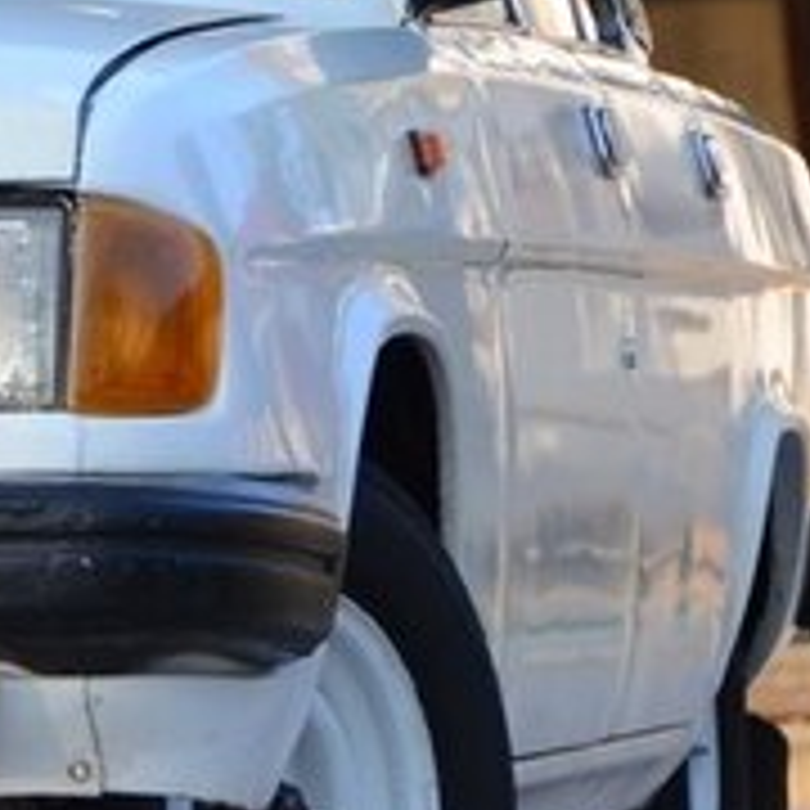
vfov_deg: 2.9
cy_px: 416
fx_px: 16096
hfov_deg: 2.9
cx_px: -572
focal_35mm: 608
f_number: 5.6
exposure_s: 1/500
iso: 400
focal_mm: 130
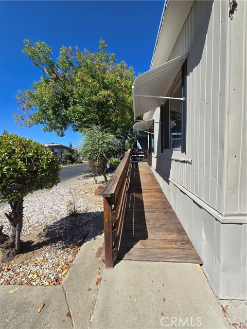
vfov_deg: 106.2
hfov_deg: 89.9
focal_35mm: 13
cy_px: 164
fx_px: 124
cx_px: 124
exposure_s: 1/2198
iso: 50
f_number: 2.2
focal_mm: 2.2
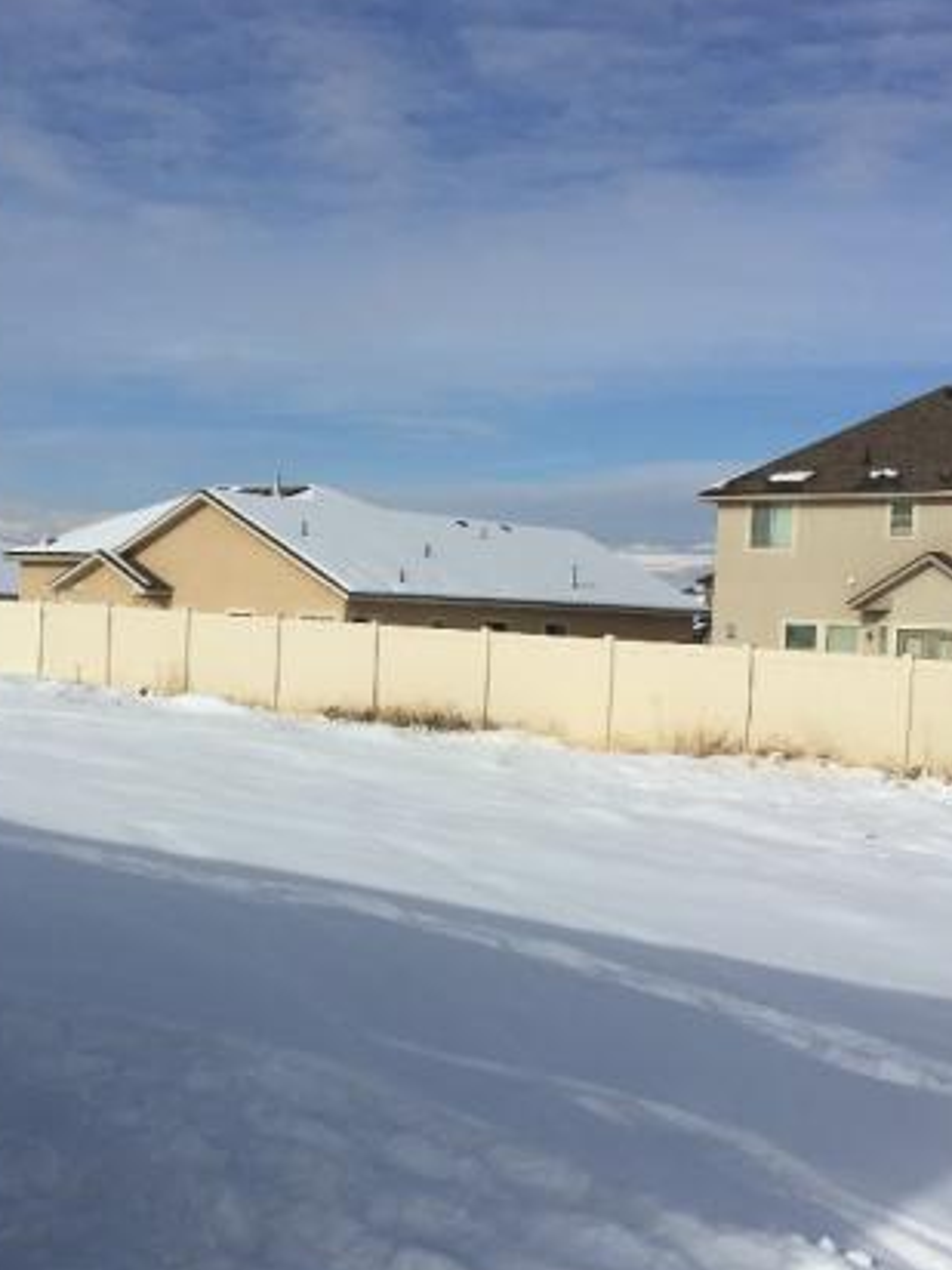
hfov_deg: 32.0
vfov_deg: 42.0
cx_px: 348
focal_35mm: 45
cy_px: 706
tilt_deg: -3.7
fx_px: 1650
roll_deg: -2.0
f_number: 2.2
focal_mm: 4.15
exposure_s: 1/6623
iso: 32
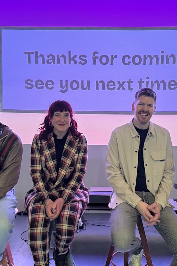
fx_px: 251
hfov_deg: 38.7
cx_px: 104
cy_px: 131
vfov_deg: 55.8
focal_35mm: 34
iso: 400
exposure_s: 1/60
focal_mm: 6.76
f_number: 1.78
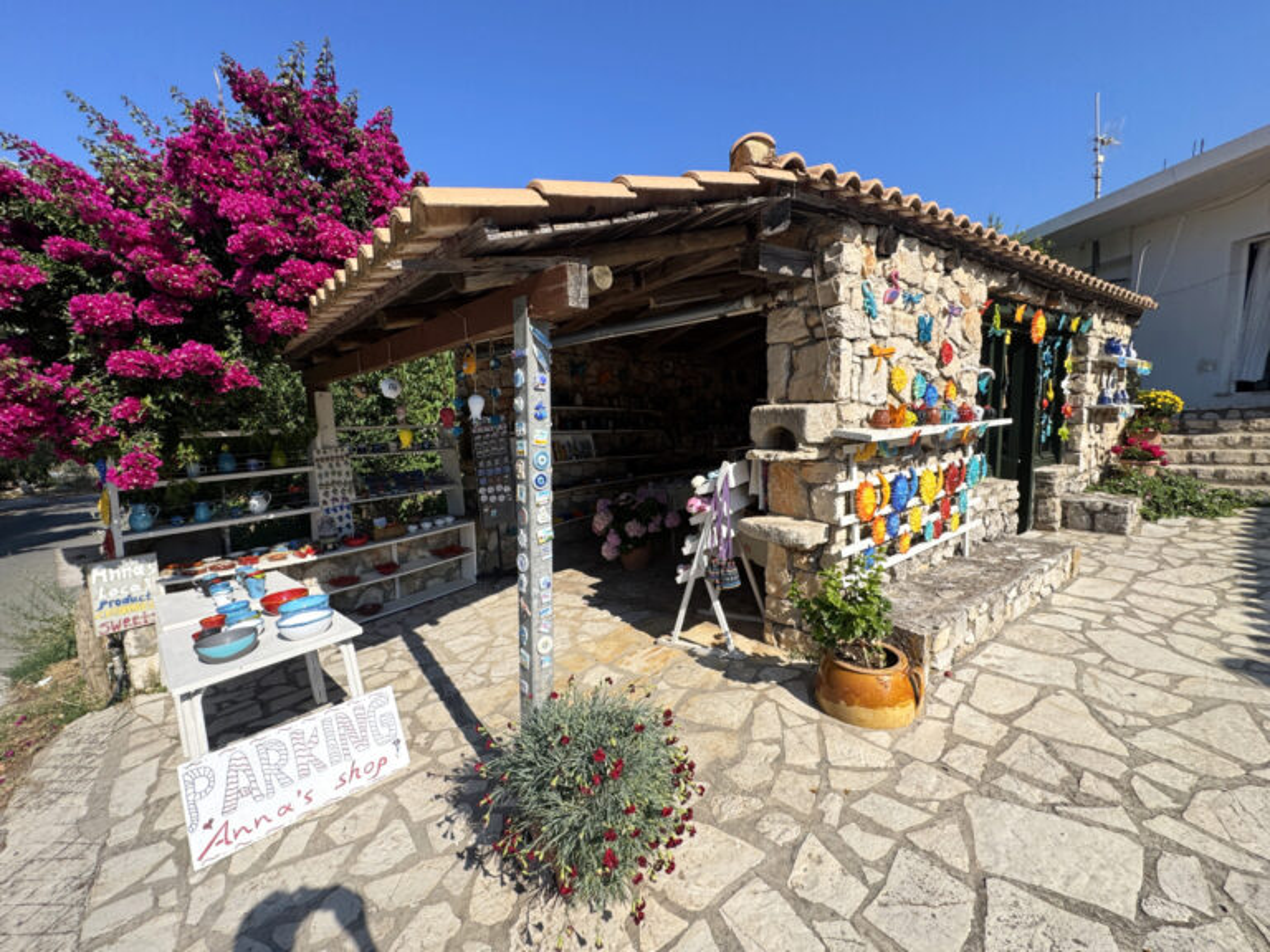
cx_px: 635
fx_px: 514
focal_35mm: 14
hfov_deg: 102.1
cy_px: 476
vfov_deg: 85.7
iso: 40
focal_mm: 2.2
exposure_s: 1/1637
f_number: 2.2
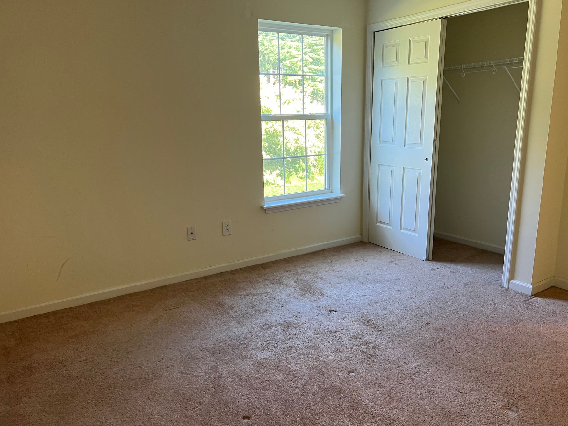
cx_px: 302
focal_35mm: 28
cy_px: 221
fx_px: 459
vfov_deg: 49.7
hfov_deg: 63.4
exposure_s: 1/60
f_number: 1.5
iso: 100
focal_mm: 5.7
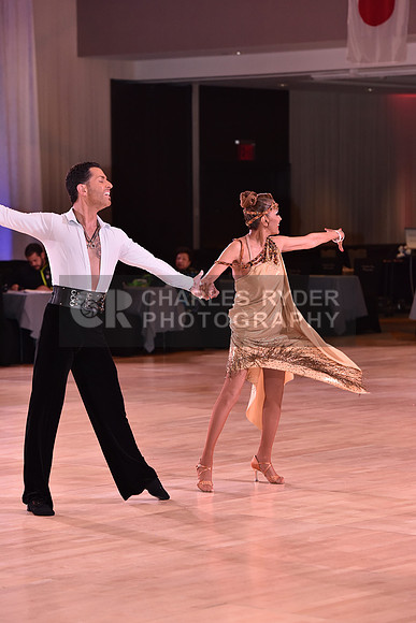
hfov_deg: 11.0
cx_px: 208
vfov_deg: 16.4
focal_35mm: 125
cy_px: 312
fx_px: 2165
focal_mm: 125
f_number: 4.5
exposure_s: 1/250
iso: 1600
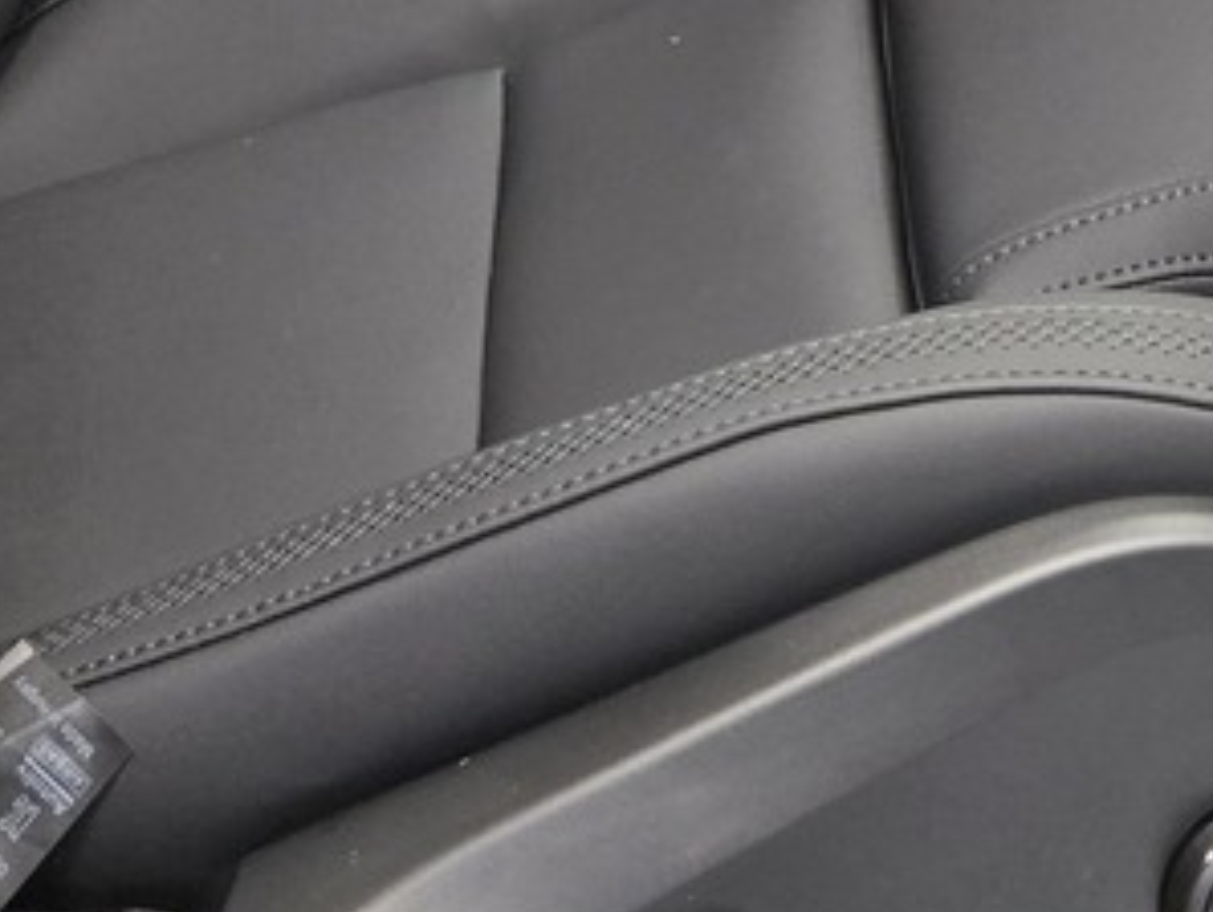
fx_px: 3893
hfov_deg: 17.3
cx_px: 1209
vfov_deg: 12.0
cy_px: -871
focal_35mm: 111
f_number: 1.8
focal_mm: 5.4
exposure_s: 1/90.1
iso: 400
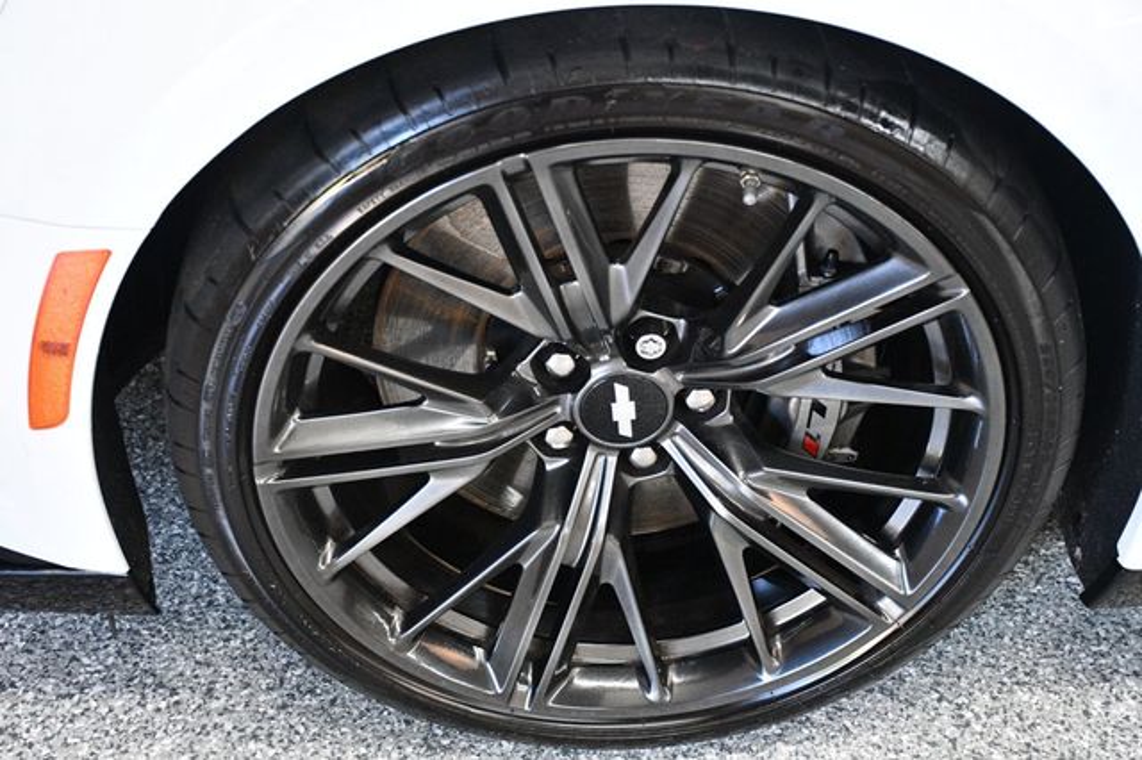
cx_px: 571
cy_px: 380
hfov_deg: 35.1
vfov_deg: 23.8
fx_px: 1807
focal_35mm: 57
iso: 3200
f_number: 4.2
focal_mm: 38
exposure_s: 1/80
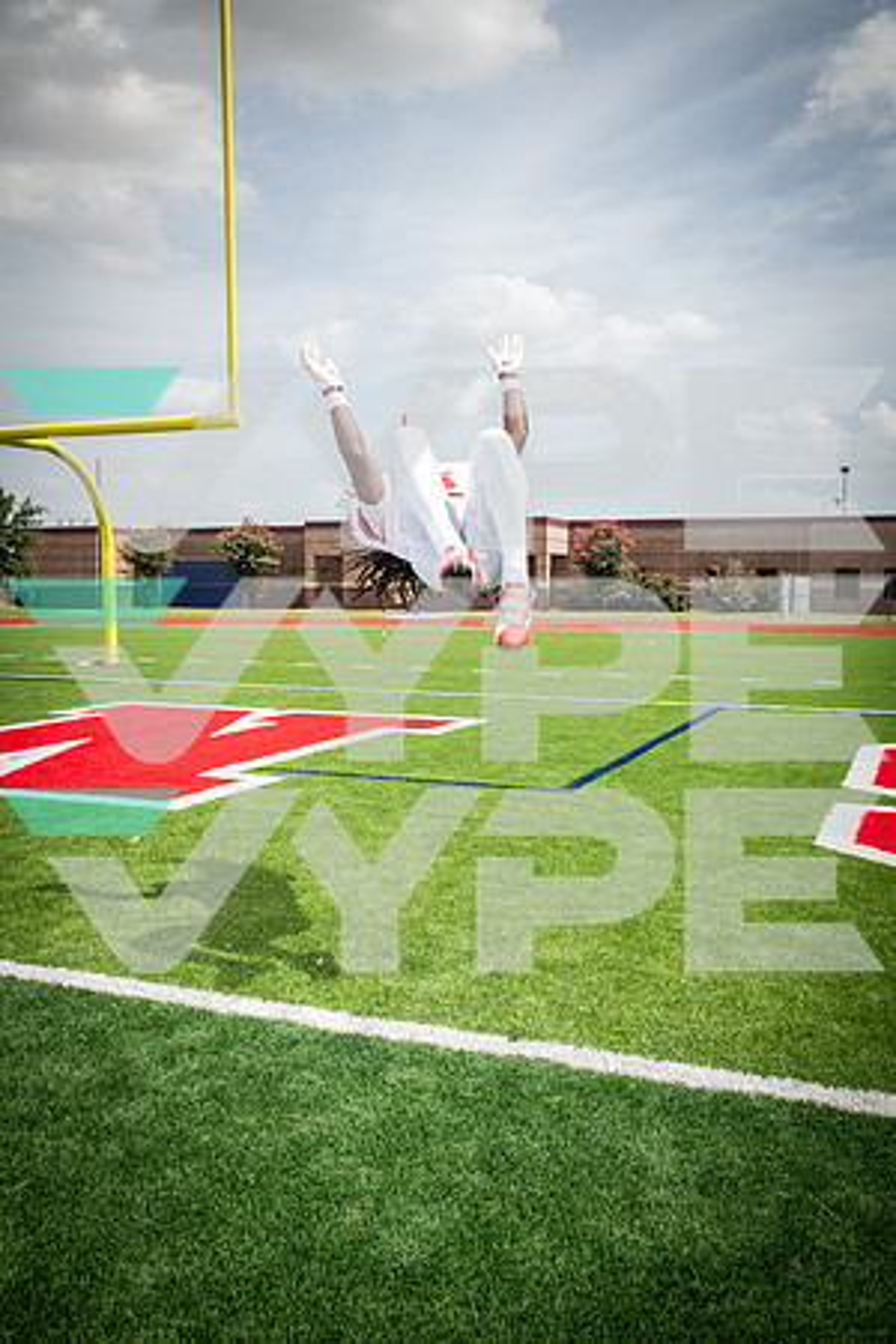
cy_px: 672
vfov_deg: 55.8
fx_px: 1269
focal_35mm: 34
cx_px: 448
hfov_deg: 38.9
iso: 200
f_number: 7.1
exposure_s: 1/500
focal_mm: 34
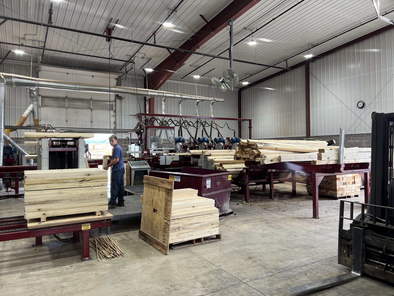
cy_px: 148
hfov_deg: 67.3
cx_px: 197
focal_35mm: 26
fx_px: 296
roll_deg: +0.4
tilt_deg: -0.4
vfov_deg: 53.1
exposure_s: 1/121
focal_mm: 5.7
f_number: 1.5
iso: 40
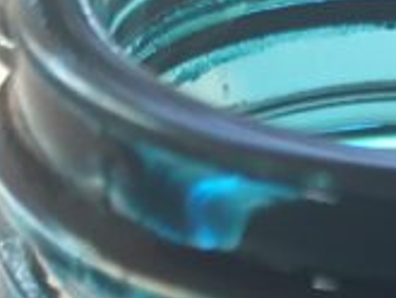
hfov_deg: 10.7
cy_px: 572
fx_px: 2061
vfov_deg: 7.9
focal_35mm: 180
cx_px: 518
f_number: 2.2
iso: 50
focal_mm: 4.15
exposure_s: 1/33
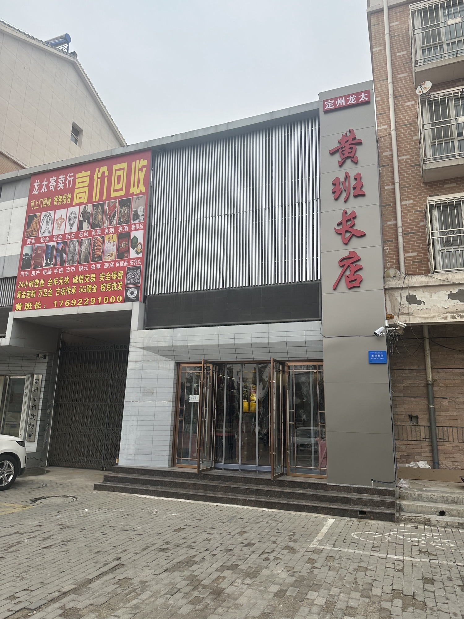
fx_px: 429
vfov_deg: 71.6
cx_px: 232
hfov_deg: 56.8
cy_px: 310
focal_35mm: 24
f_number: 1.78
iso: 80
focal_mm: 6.86
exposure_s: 1/508
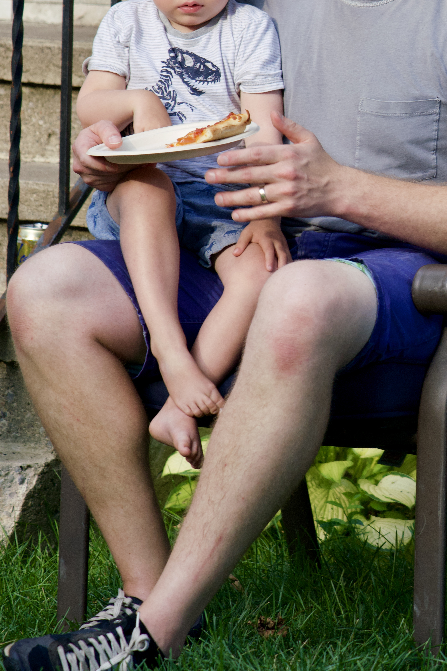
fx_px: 3128
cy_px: 216
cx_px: 290
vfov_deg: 12.2
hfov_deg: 8.2
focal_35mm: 168
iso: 400
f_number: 4
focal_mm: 105
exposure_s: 1/250
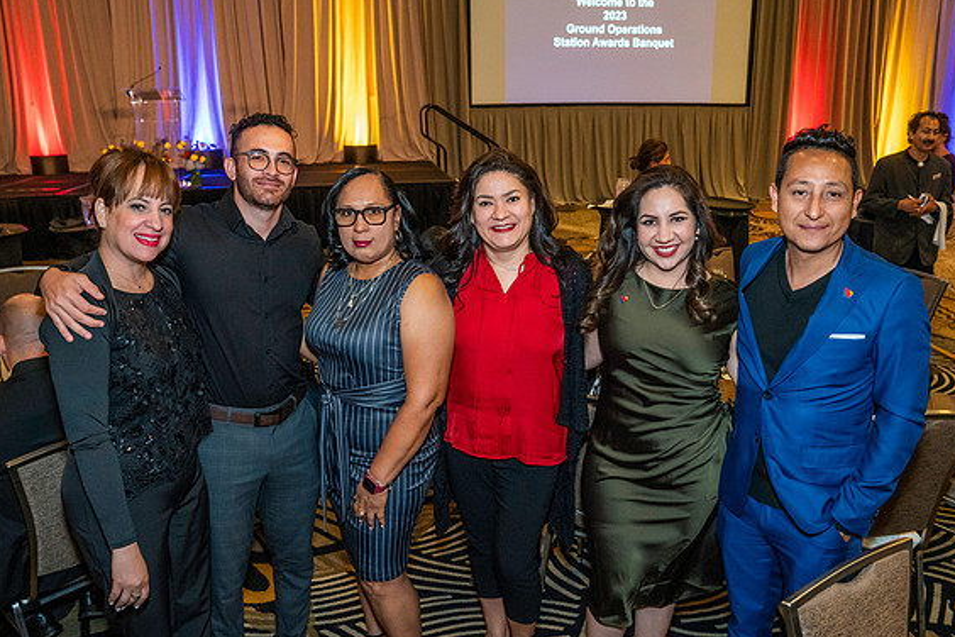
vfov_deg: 43.5
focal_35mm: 30
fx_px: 796
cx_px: 466
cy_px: 361
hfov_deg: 61.9
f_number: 4.5
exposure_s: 1/125
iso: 4000
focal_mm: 24
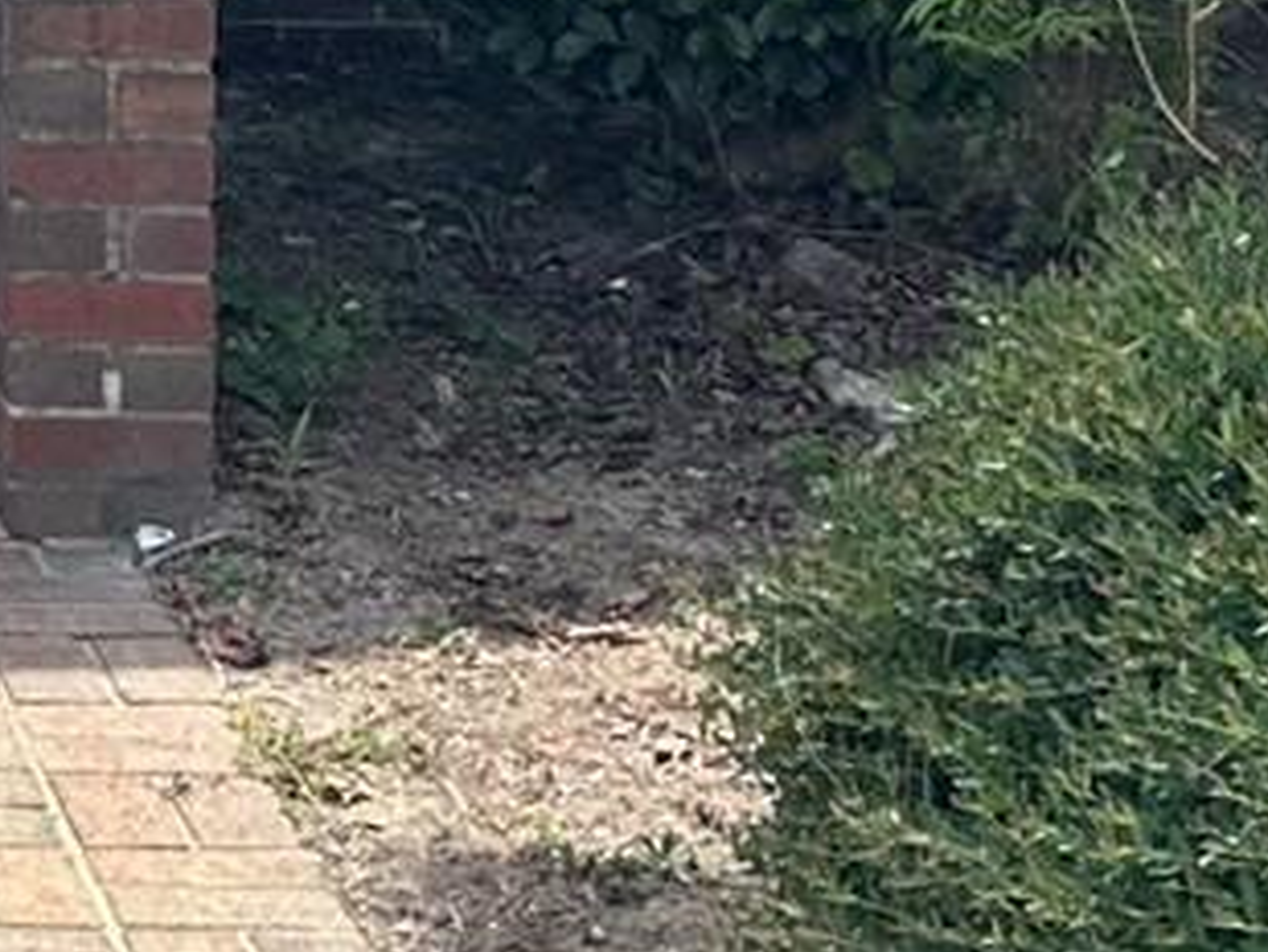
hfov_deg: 11.7
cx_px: -813
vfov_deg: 8.8
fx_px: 5827
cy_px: -977
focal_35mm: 159
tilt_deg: -0.1
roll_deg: +0.1
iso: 80
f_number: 1.78
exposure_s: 1/927
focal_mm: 6.86
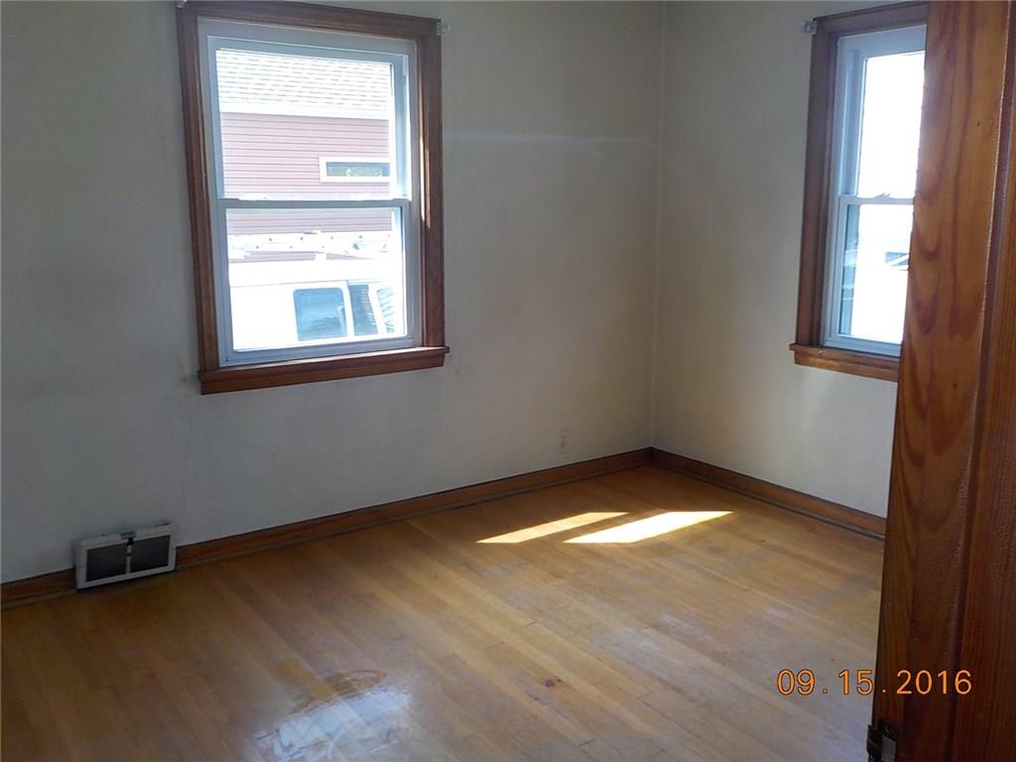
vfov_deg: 46.8
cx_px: 508
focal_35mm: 30
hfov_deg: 60.0
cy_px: 381
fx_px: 881
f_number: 3.3
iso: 125
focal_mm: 4.1
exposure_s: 1/80
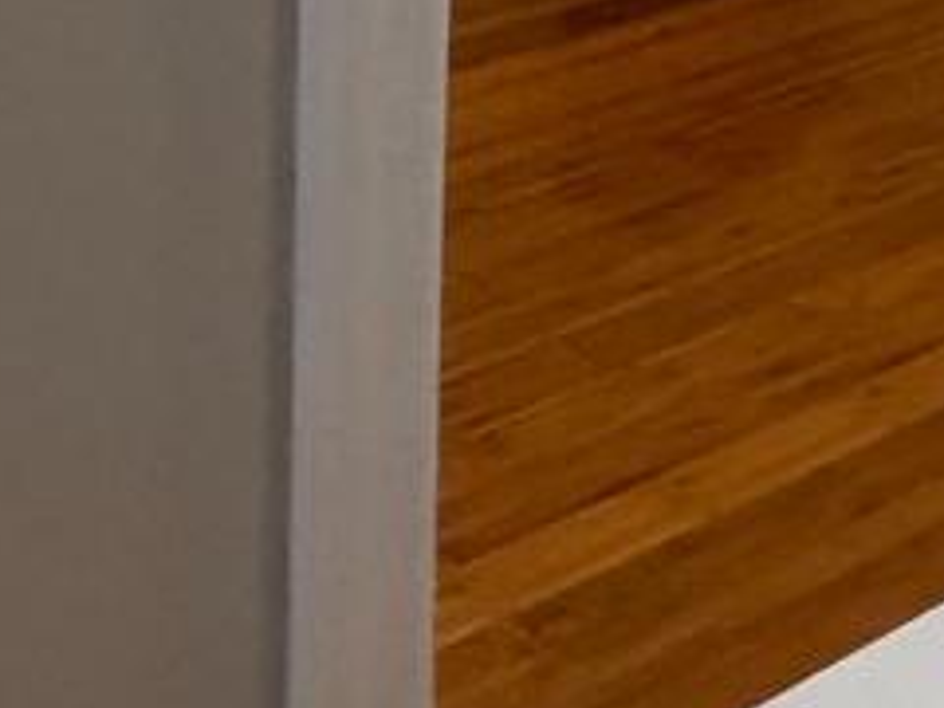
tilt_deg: -5.8
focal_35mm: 84
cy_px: -720
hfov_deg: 14.7
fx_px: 2291
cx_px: 2266
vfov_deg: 14.5
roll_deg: -3.6
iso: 250
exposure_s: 1/120
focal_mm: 2.22
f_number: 2.2
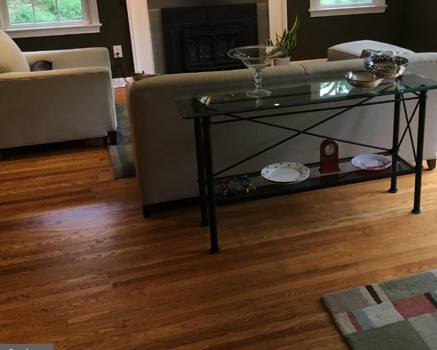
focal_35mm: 44
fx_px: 569
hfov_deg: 41.1
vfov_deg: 33.8
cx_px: 311
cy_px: 116
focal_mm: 4.15
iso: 40
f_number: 2.2
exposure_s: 1/30
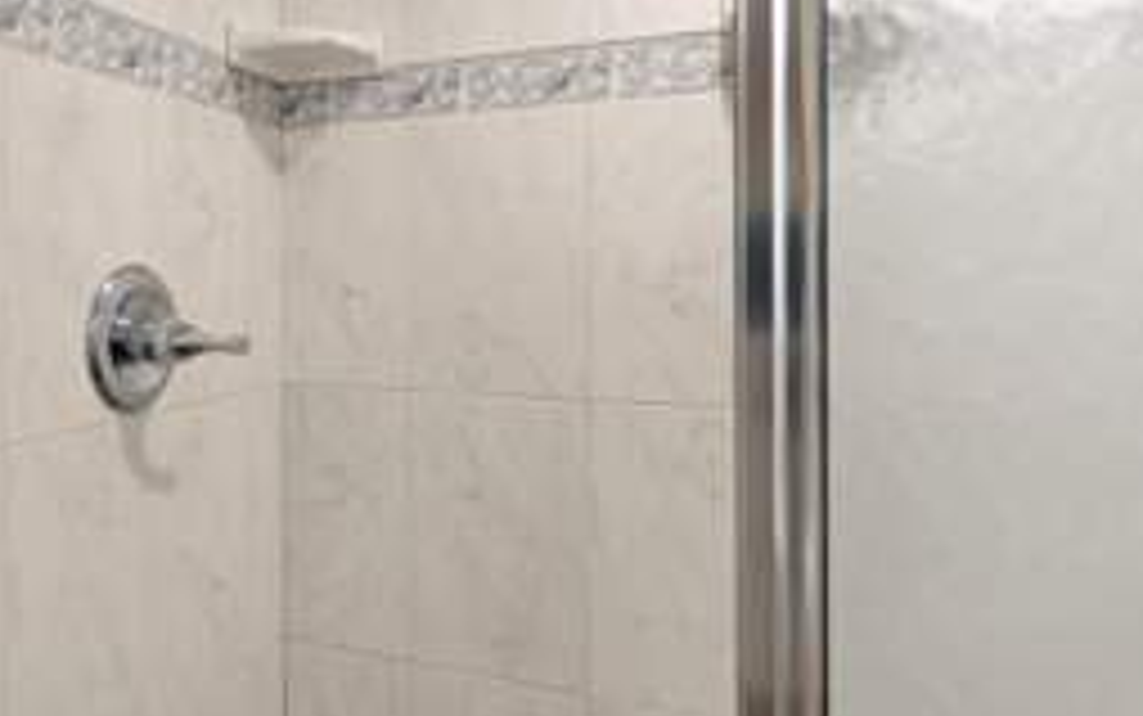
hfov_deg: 62.3
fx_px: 873
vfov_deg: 44.4
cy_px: 299
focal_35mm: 28
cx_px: 274
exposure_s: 1/20
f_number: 4
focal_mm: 7
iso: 400
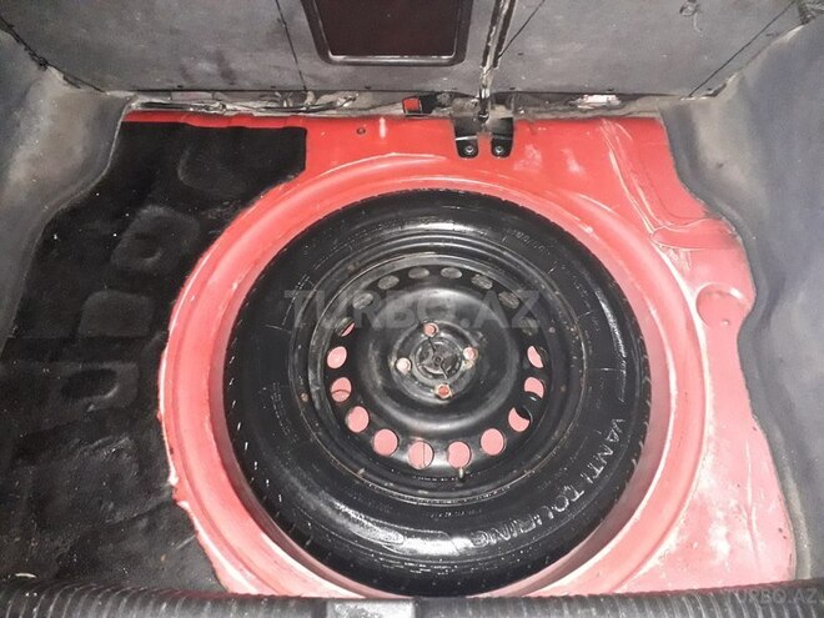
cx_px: 412
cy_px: 309
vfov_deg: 51.4
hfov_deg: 65.3
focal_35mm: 27
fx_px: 643
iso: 500
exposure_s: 1/20
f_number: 1.9
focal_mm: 3.6
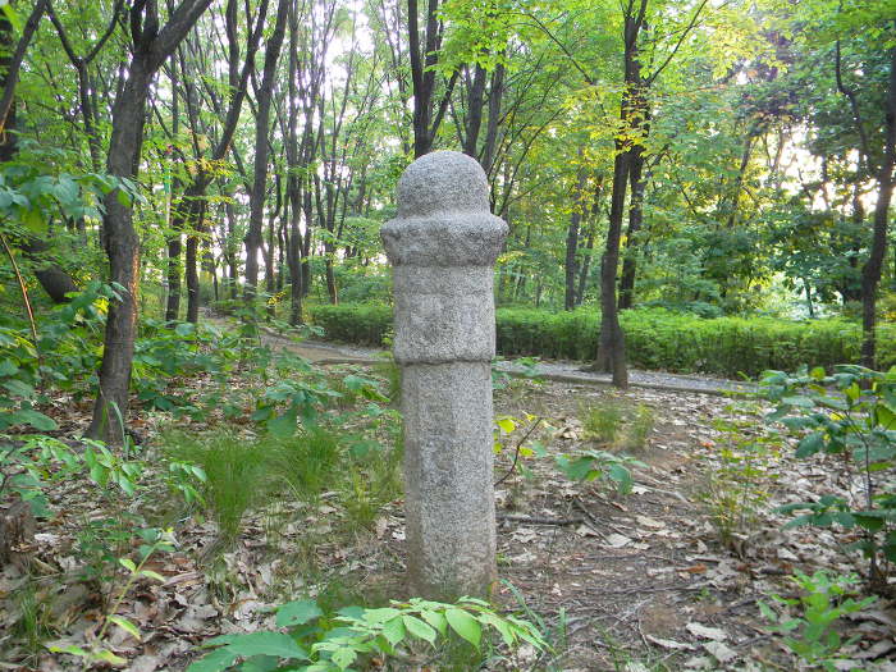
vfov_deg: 39.7
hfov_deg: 51.4
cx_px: 448
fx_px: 932
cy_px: 336
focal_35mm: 36
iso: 80
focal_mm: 6.4
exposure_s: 1/8.2
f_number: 3.7
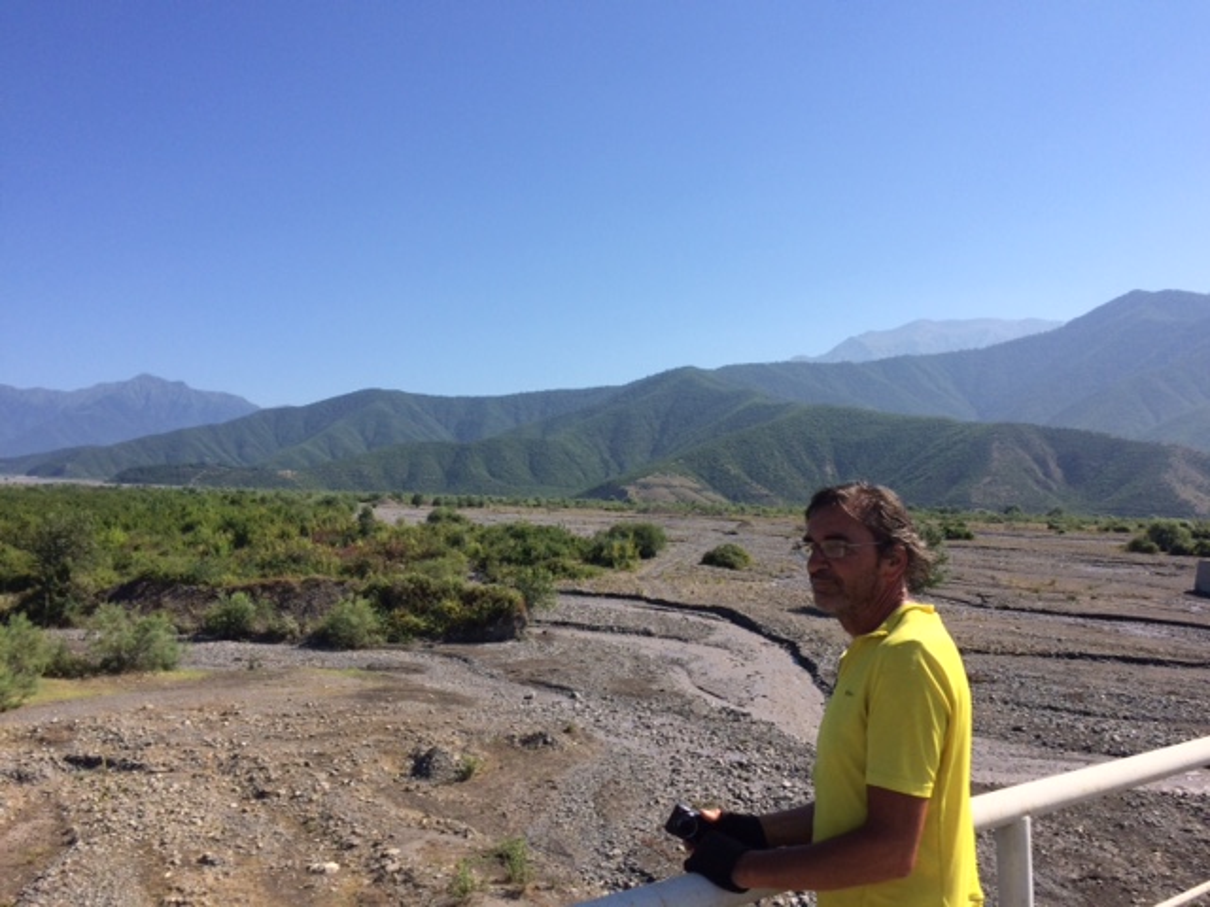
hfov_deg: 61.7
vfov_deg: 48.2
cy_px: 454
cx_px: 605
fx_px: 1014
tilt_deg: +1.5
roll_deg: -0.2
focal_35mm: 29
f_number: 2.2
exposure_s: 1/2053
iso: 32
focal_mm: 4.15
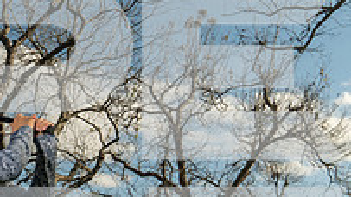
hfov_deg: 22.8
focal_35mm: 84
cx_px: -93
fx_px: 781
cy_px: 279
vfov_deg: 13.7
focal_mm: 28
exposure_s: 1/200
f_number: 8
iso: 500
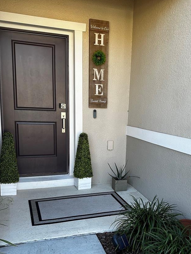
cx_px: 118
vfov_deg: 52.2
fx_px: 258
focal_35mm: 35
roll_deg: -2.2
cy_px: 156
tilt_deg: -11.4
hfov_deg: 40.4
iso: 80
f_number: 1.78
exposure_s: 1/422
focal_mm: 6.86
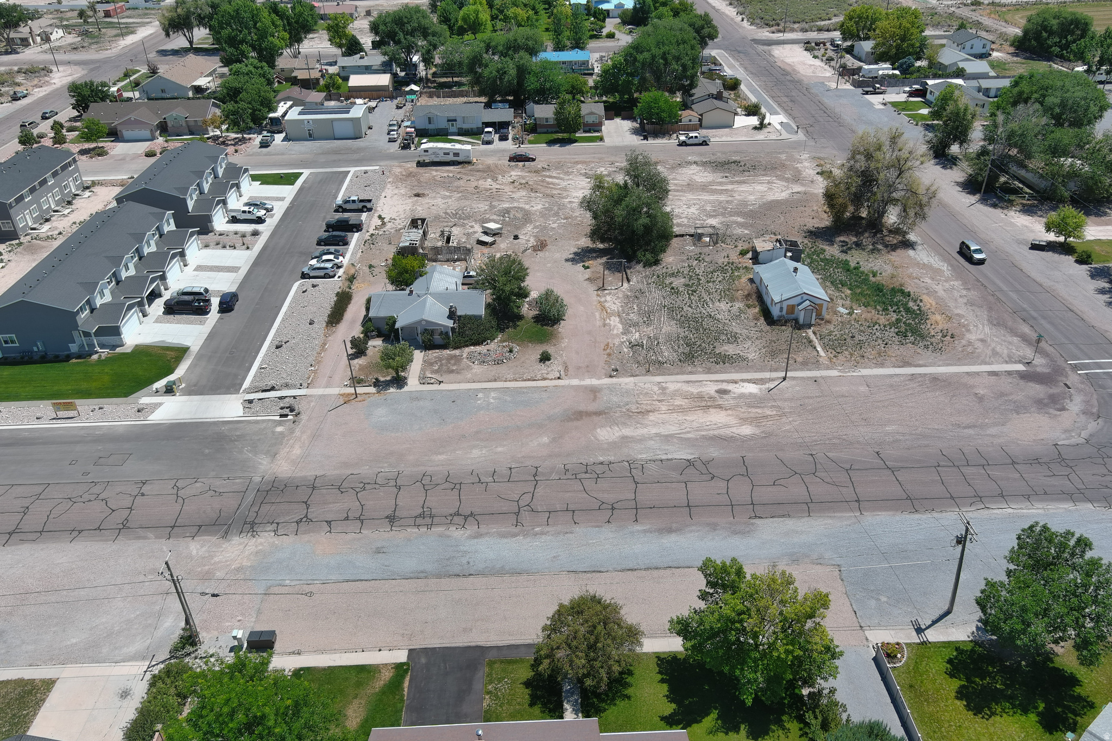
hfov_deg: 63.7
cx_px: 556
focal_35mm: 29
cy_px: 370
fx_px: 896
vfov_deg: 45.0
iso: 100
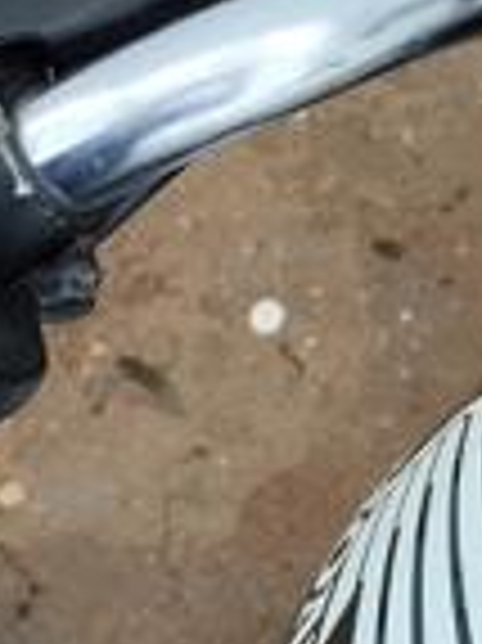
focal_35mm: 112
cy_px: -113
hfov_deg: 11.2
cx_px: 1122
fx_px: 2082
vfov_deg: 16.9
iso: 143
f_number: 1.7
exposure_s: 1/300
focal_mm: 4.71
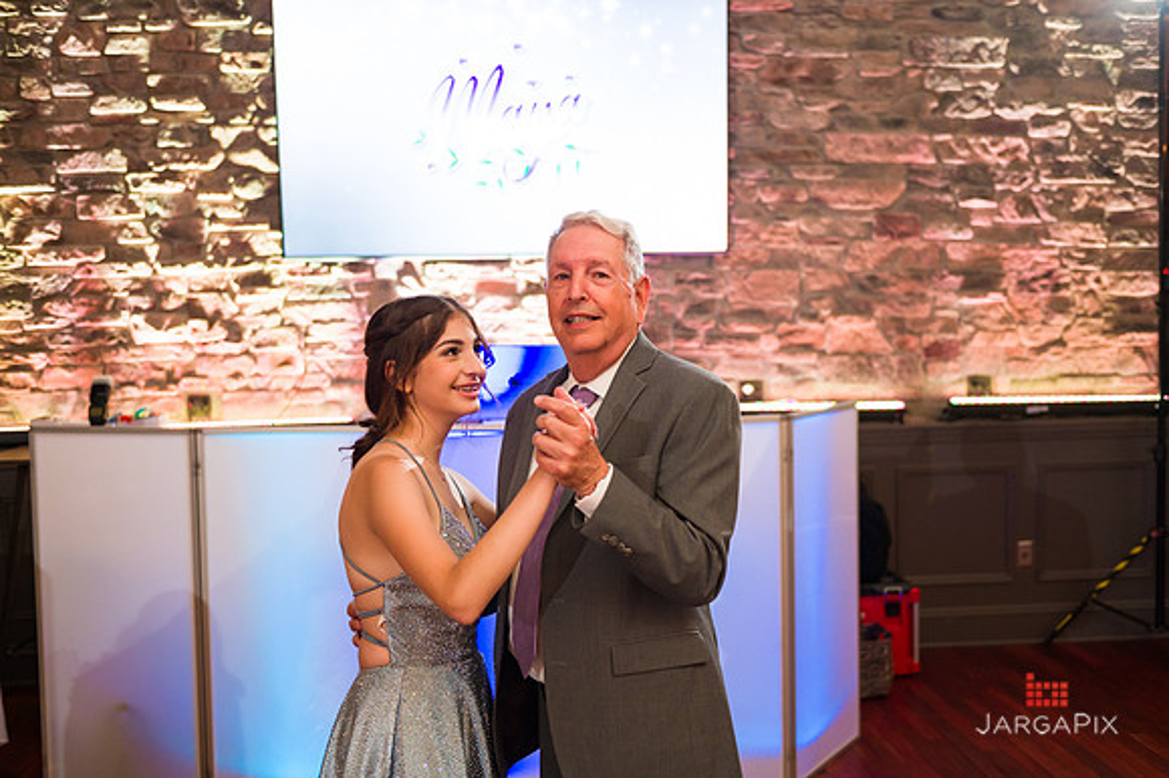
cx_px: 584
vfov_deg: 33.4
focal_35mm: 40
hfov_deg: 48.5
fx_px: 1298
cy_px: 389
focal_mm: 40
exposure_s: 1/125
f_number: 3.2
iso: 1250
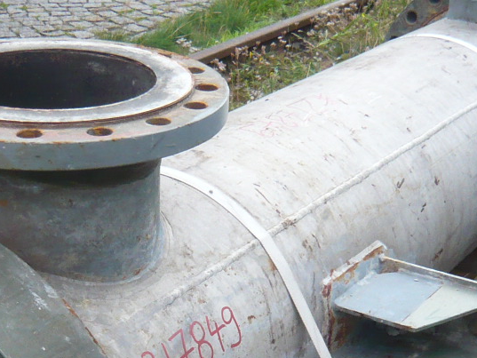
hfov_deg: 24.1
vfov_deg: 17.9
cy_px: 327
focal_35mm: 81
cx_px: 208
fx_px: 1116
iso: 200
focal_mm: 4.6
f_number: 8
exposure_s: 1/160
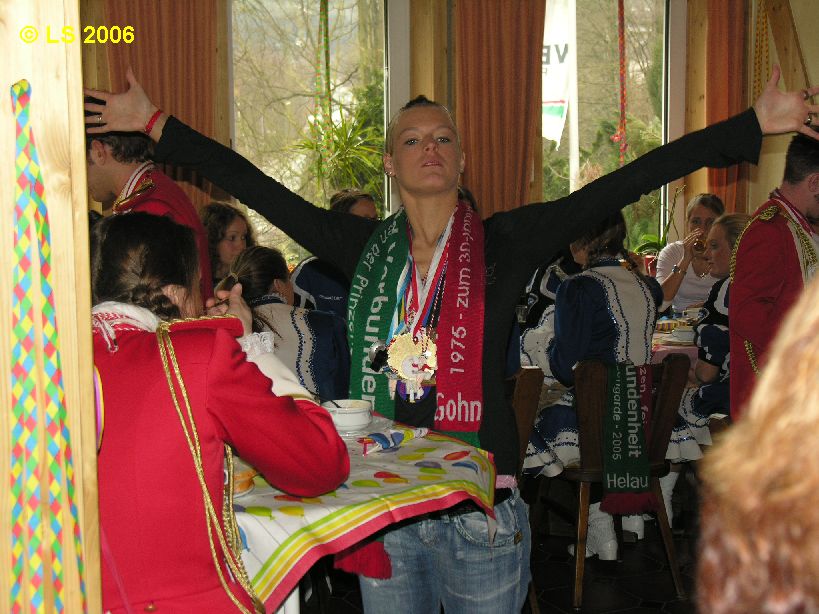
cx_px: 410
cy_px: 307
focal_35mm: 71
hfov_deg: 27.4
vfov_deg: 20.7
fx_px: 1680
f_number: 3.3
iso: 100
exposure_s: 1/60.1
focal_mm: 18
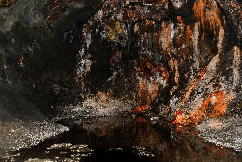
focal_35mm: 36
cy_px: 81
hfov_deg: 53.1
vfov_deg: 36.9
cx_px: 121
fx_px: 242
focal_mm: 24
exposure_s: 1/60
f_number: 4
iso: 400
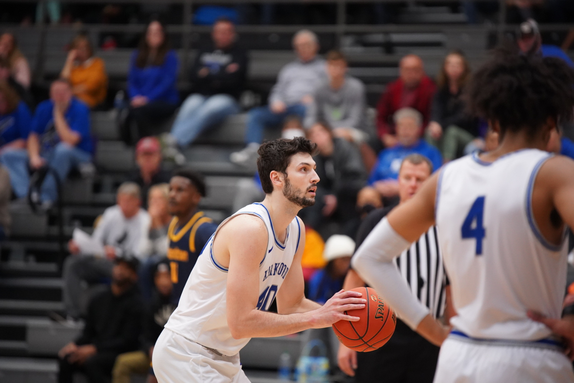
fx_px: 3191
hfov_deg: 10.3
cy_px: 192
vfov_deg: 6.9
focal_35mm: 200
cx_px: 287
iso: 6400
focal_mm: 200
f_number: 2.8
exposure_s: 1/1000
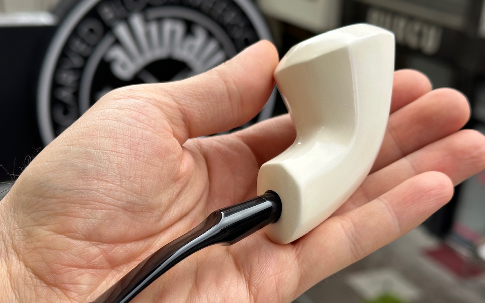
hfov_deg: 36.9
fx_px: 727
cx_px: 229
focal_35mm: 55
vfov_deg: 23.5
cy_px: 181
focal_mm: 6.86
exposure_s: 1/458
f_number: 1.78
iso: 64
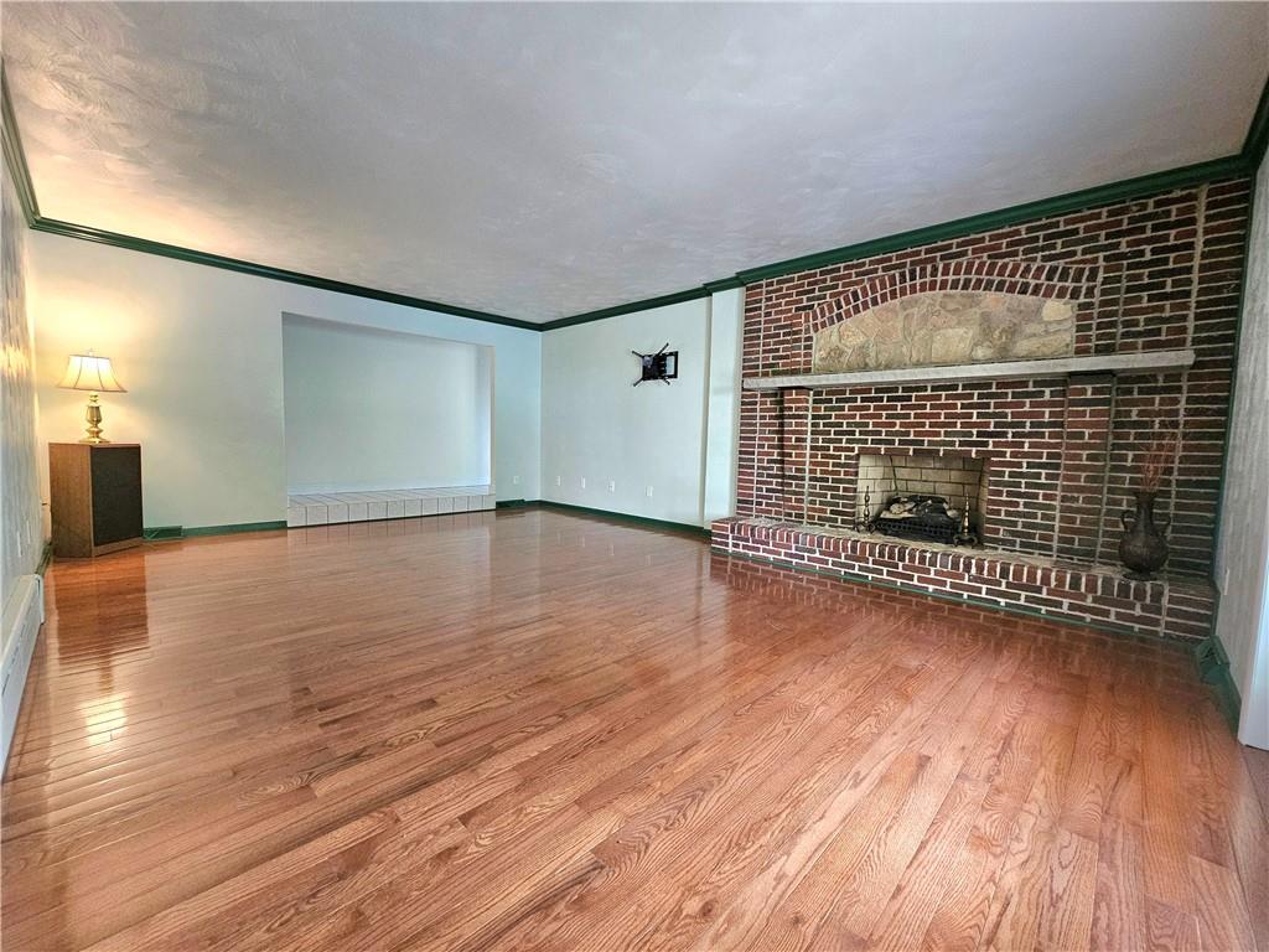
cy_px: 476
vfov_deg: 89.9
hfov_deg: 106.2
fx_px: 477
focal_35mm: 13
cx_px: 634
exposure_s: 1/30
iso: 500
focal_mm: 2.2
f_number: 2.2
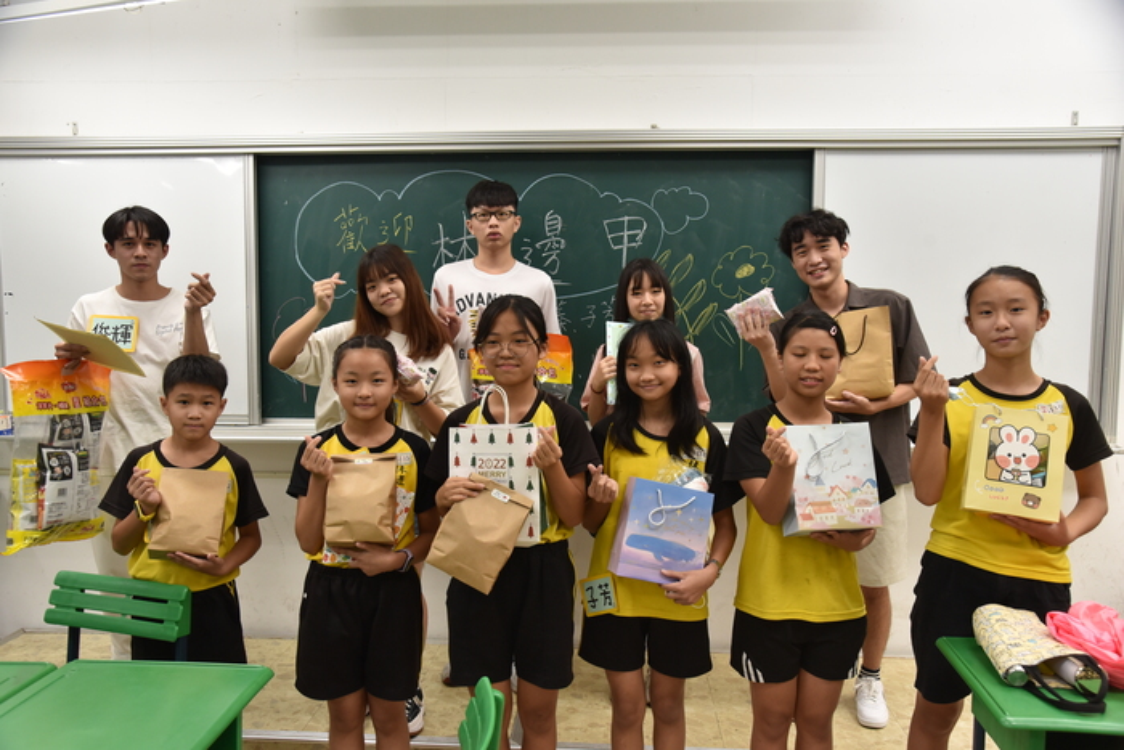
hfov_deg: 61.9
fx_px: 937
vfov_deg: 43.6
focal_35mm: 30
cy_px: 375
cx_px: 562
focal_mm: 30
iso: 1250
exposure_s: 1/100
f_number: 5
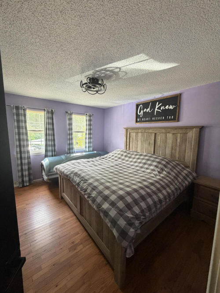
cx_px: 110
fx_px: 119
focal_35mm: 14
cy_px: 146
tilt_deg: -5.6
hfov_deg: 85.7
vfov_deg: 102.1
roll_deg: -0.1
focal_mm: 2.22
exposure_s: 1/60
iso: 250
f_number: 2.2
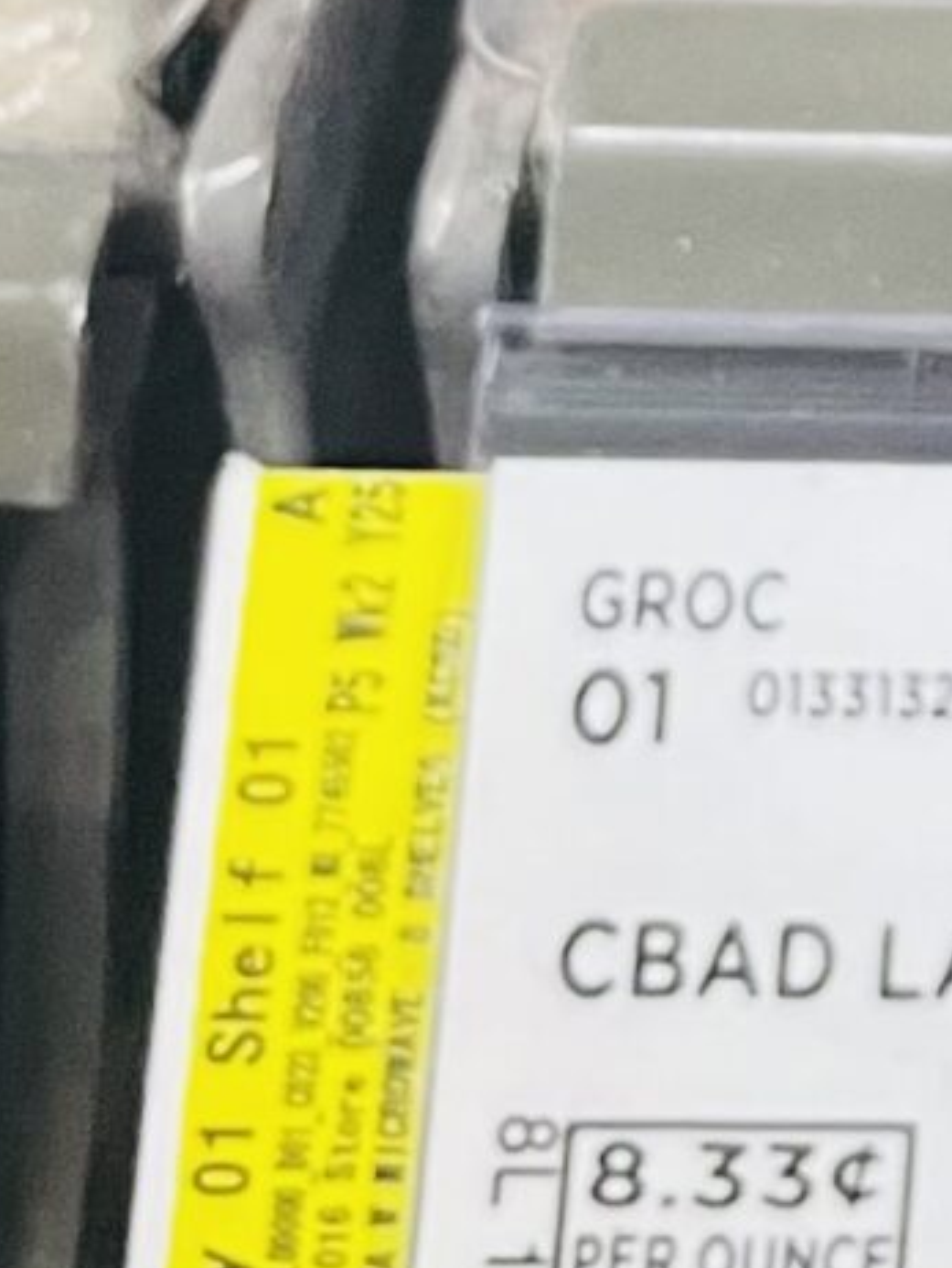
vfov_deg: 12.0
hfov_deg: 9.3
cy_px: -1370
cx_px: 2239
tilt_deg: -31.8
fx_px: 5275
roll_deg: -3.2
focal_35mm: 144
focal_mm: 4.2
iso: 250
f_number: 1.6
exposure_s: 1/60
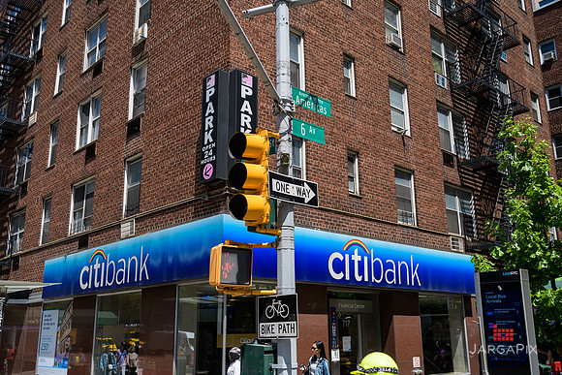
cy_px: 188
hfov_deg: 54.4
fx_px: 546
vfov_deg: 37.9
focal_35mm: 35
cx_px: 281
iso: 200
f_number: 4
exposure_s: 1/2000
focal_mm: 35
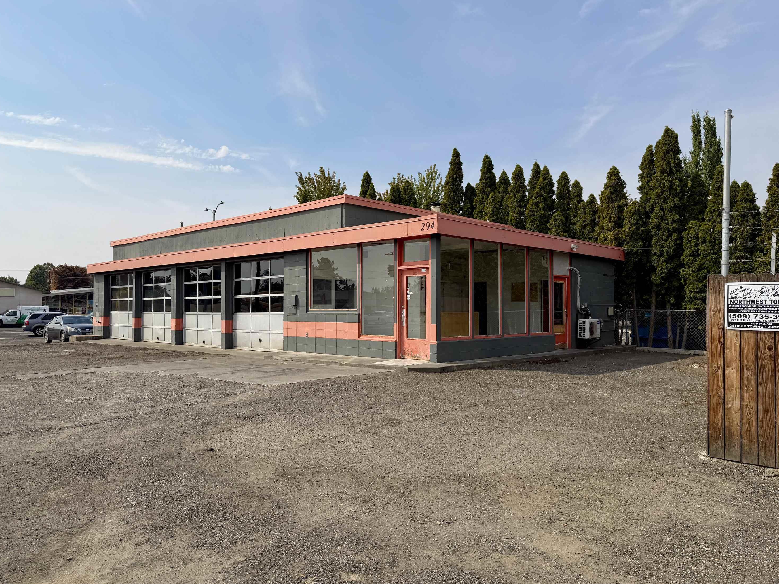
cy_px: 291
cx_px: 394
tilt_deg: +1.5
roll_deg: +0.3
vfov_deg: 54.9
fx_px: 563
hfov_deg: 69.4
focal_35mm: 25
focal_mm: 6.76
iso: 80
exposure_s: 1/6711
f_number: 1.78
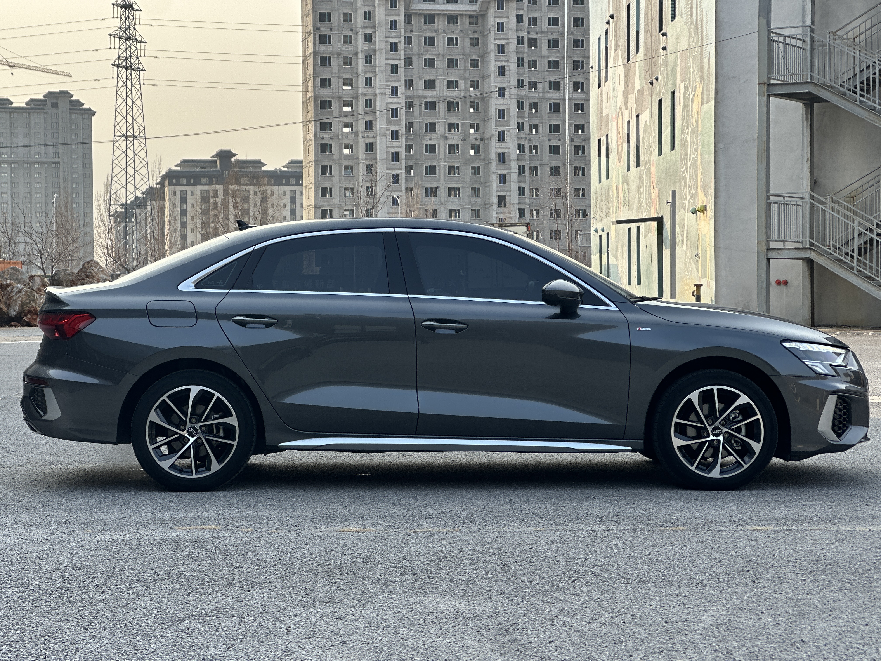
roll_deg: +0.5
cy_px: 330
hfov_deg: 25.3
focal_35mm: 77
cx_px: 440
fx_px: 1960
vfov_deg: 19.1
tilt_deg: -0.3
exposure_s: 1/156
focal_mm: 9
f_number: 2.8
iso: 25
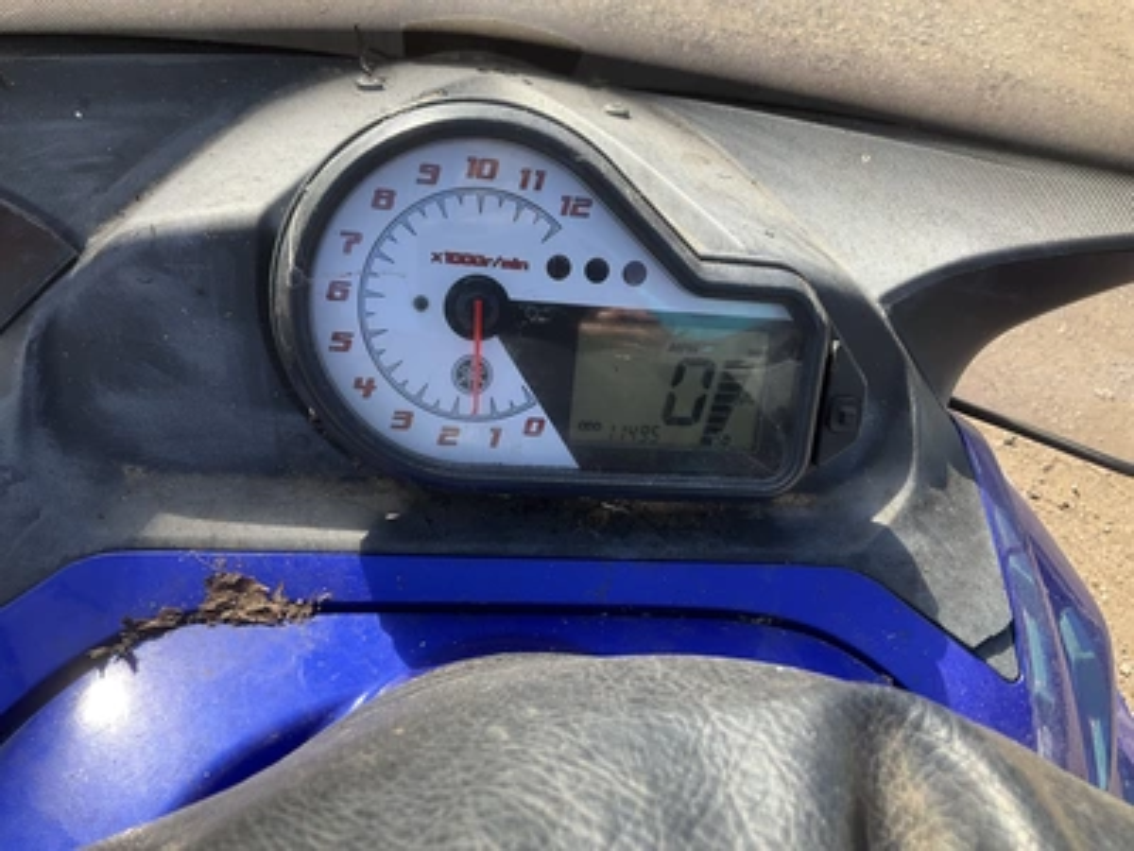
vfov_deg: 48.2
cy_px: 426
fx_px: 950
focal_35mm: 29
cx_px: 567
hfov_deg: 61.7
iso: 25
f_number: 1.8
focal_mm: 3
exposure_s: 1/469
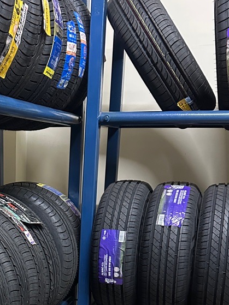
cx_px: 32
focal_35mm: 55
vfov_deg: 32.9
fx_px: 485
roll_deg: -2.8
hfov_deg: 25.9
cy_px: 282
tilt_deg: -14.4
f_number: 1.78
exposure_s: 1/33
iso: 1000
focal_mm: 6.86
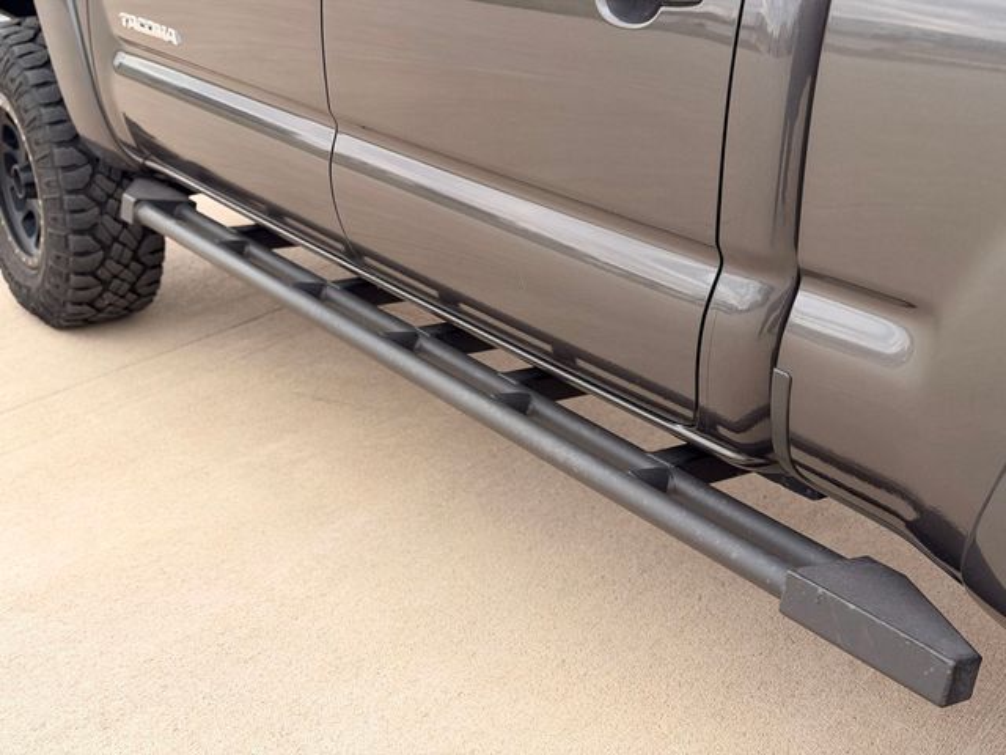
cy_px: 378
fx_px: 1395
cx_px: 503
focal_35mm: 48
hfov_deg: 39.7
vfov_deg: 30.3
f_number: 1.78
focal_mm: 6.76
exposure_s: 1/625
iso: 64
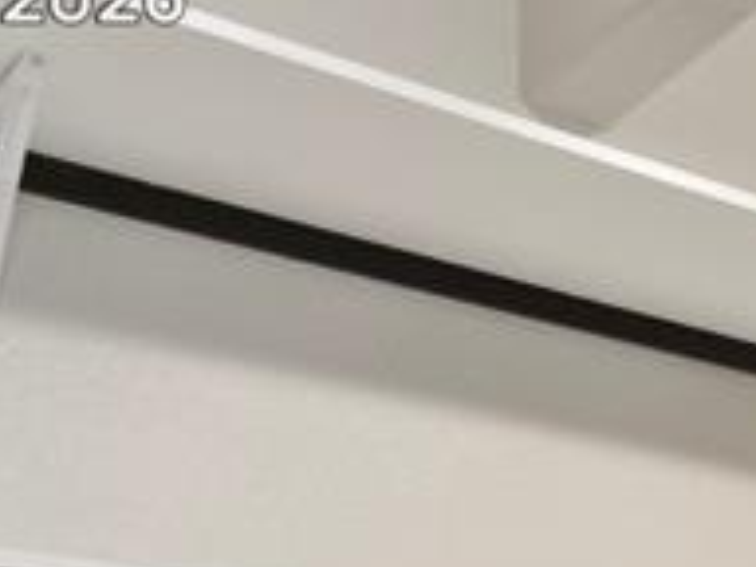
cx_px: 1441
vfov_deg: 15.5
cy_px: 1020
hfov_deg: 17.9
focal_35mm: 82
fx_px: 1791
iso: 200
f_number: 9
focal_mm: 16
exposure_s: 1.3
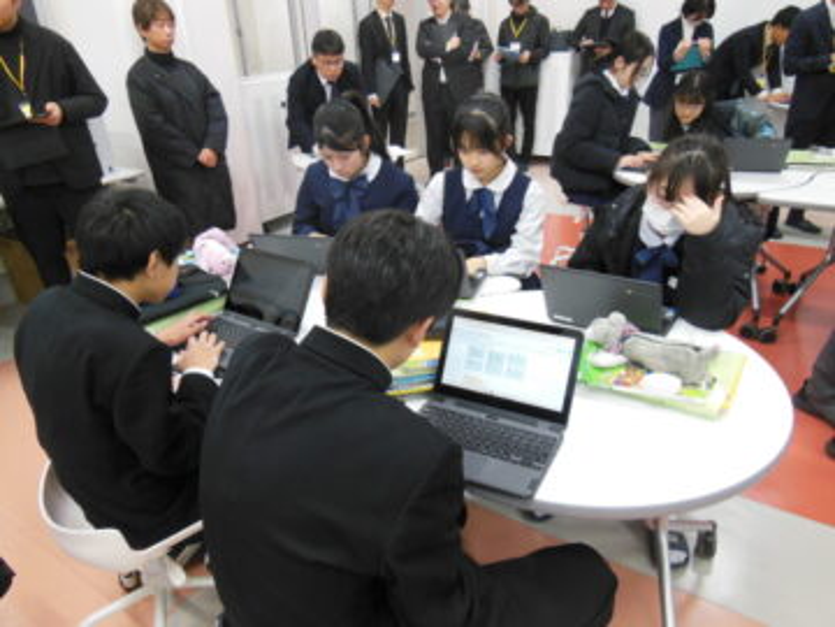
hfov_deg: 69.4
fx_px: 603
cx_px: 418
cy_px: 314
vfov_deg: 54.9
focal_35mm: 25
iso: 320
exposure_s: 1/30
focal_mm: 4.5
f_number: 3.5
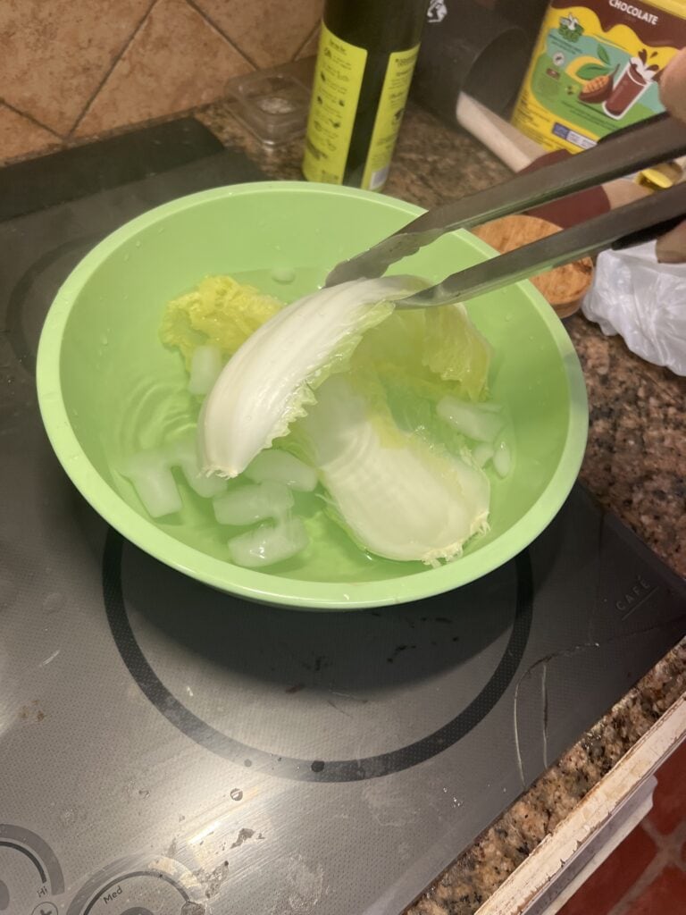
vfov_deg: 67.3
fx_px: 687
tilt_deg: -55.1
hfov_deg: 53.1
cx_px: 343
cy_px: 458
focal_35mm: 26
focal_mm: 5.7
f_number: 1.5
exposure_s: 1/112
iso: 64
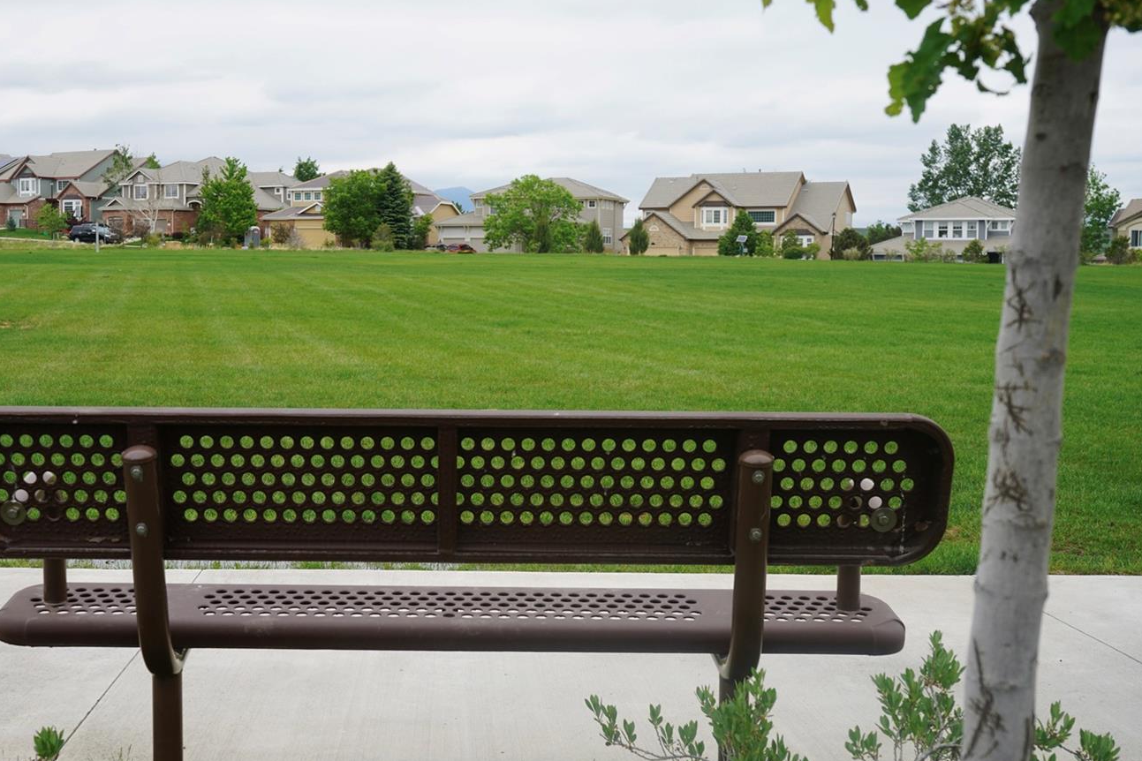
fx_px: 1491
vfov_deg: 28.6
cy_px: 381
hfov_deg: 41.7
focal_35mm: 47
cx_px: 462
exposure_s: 1/100
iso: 100
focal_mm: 38
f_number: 8
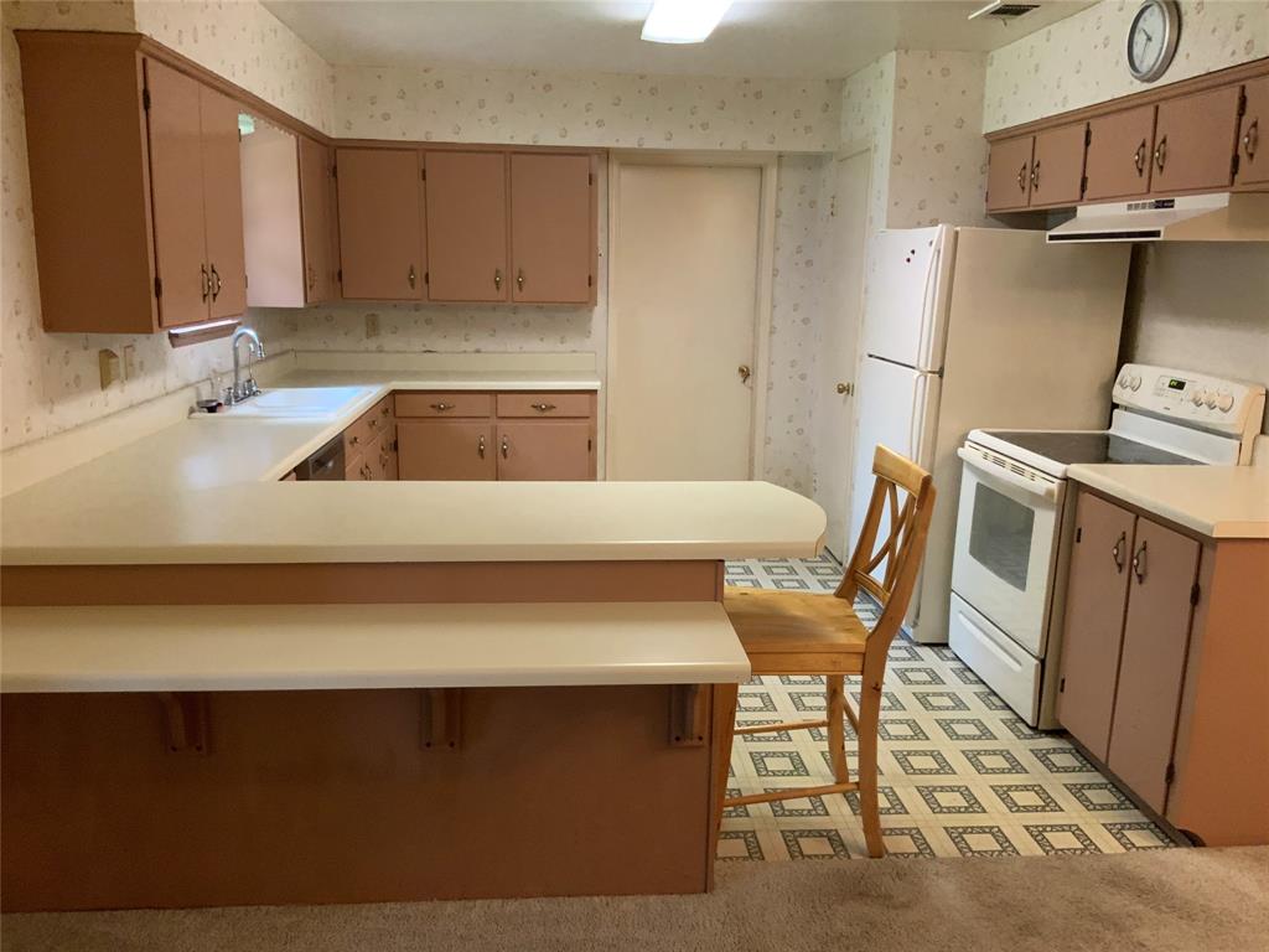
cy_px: 476
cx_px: 634
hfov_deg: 61.7
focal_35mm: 29
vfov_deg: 48.2
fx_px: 1063
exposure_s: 1/60
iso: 200
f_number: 1.8
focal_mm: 3
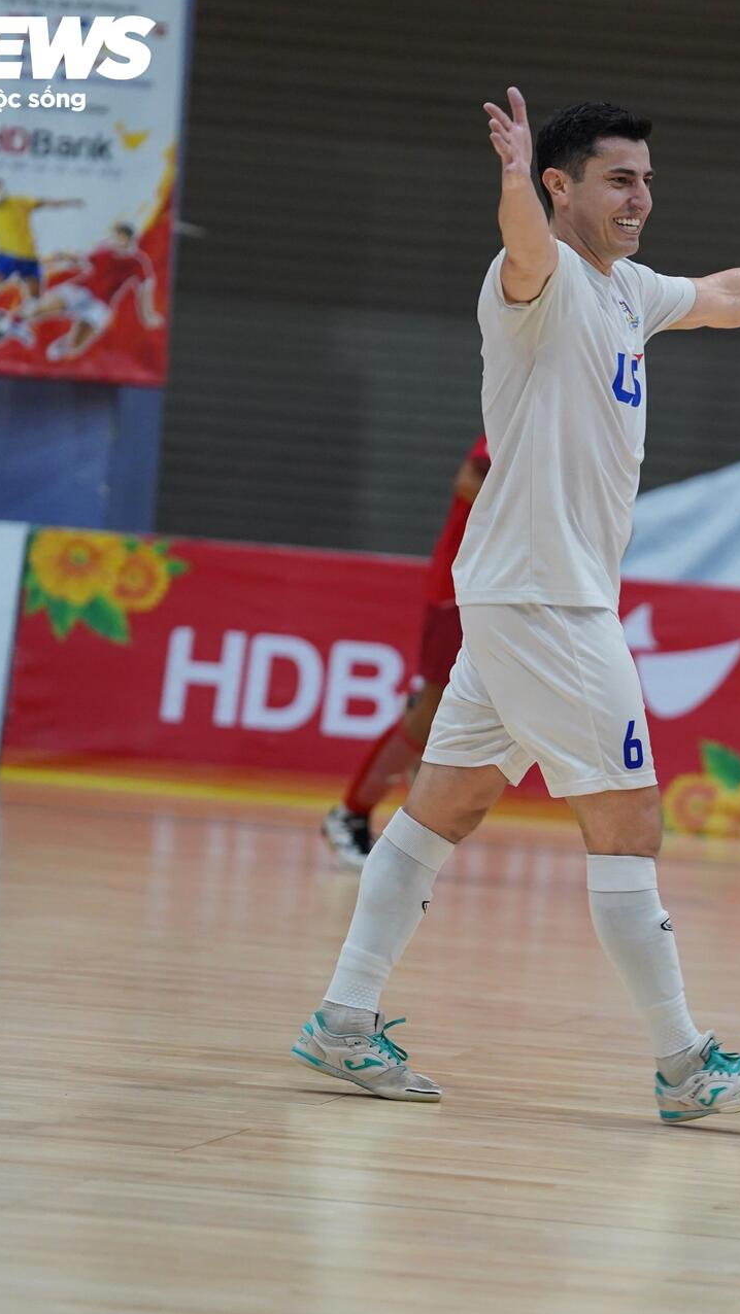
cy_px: 657
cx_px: 735
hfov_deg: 5.1
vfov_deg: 9.1
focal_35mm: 238
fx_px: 8300
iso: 2500
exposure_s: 1/640
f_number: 2.8
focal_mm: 151
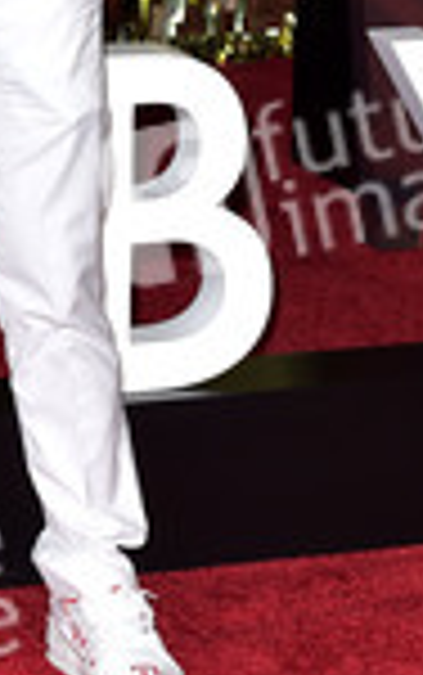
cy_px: -45
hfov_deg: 7.3
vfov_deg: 11.5
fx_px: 3295
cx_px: -79
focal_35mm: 179
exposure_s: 1/250
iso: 800
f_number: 6.3
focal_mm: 66
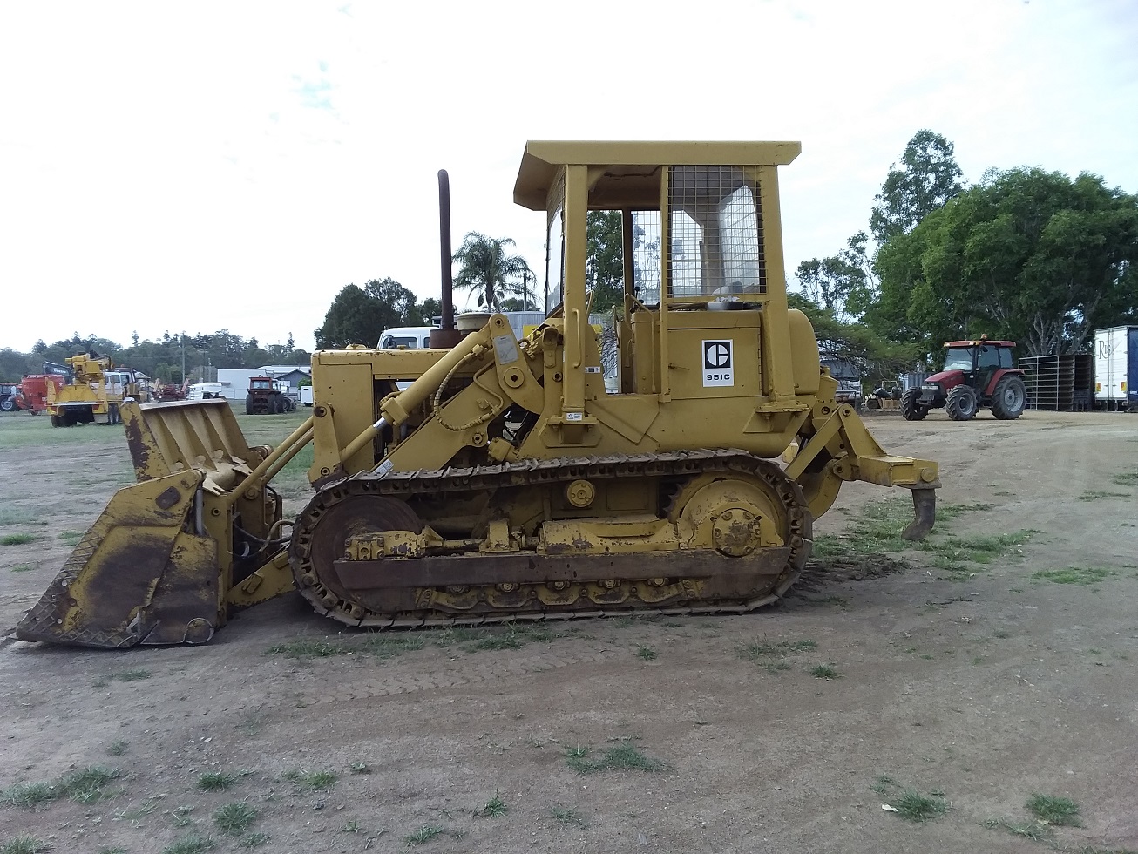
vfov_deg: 49.8
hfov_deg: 63.4
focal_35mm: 28
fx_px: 921
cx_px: 569
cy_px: 427
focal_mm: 2.91
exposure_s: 1/746
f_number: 1.9
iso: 40
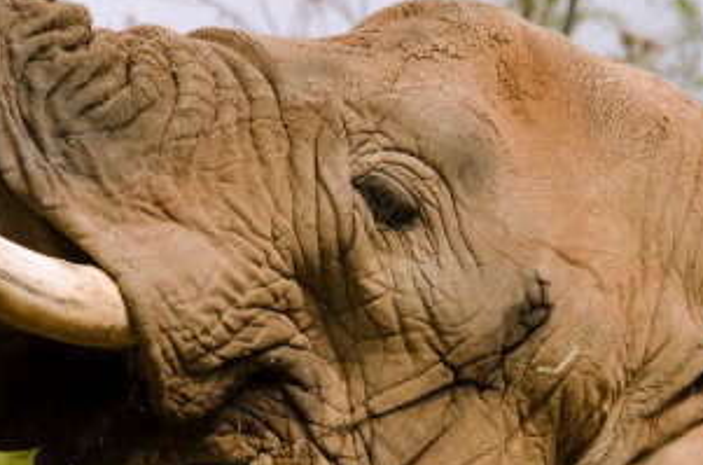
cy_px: 331
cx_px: 257
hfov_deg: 4.0
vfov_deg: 2.6
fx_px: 10108
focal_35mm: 519
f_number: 8
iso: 320
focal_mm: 170
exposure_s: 1/250
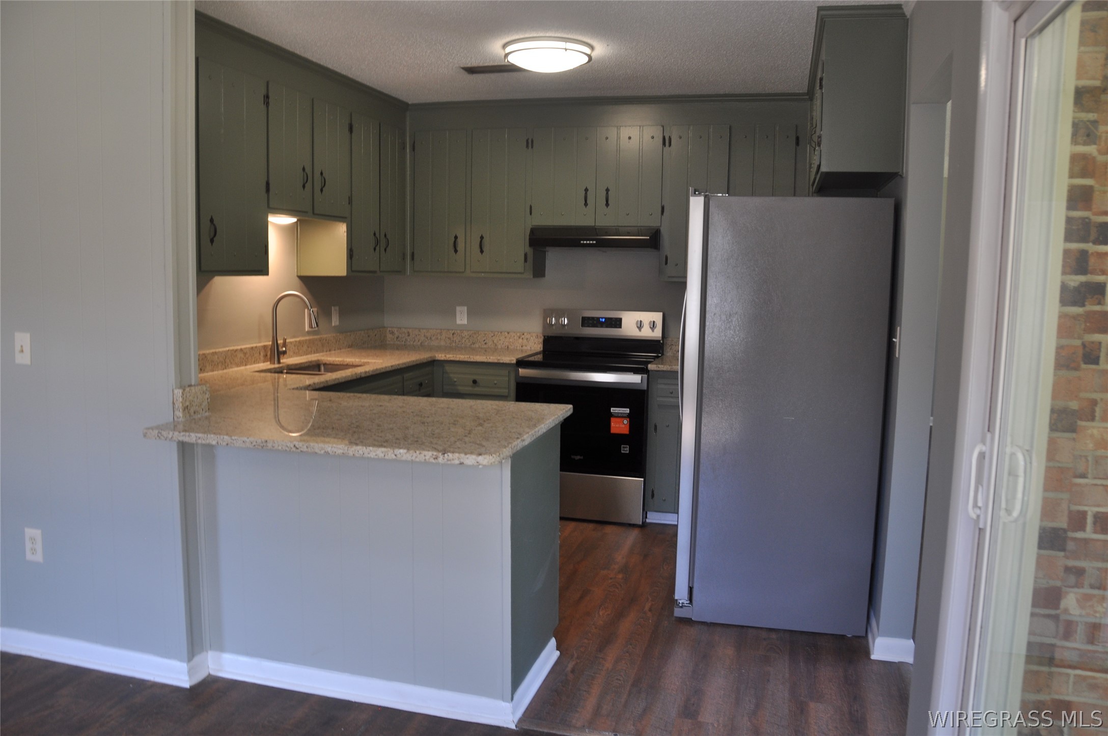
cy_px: 368
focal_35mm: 27
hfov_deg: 67.4
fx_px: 830
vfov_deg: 47.8
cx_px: 554
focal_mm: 18
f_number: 5.6
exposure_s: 1/30
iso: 250
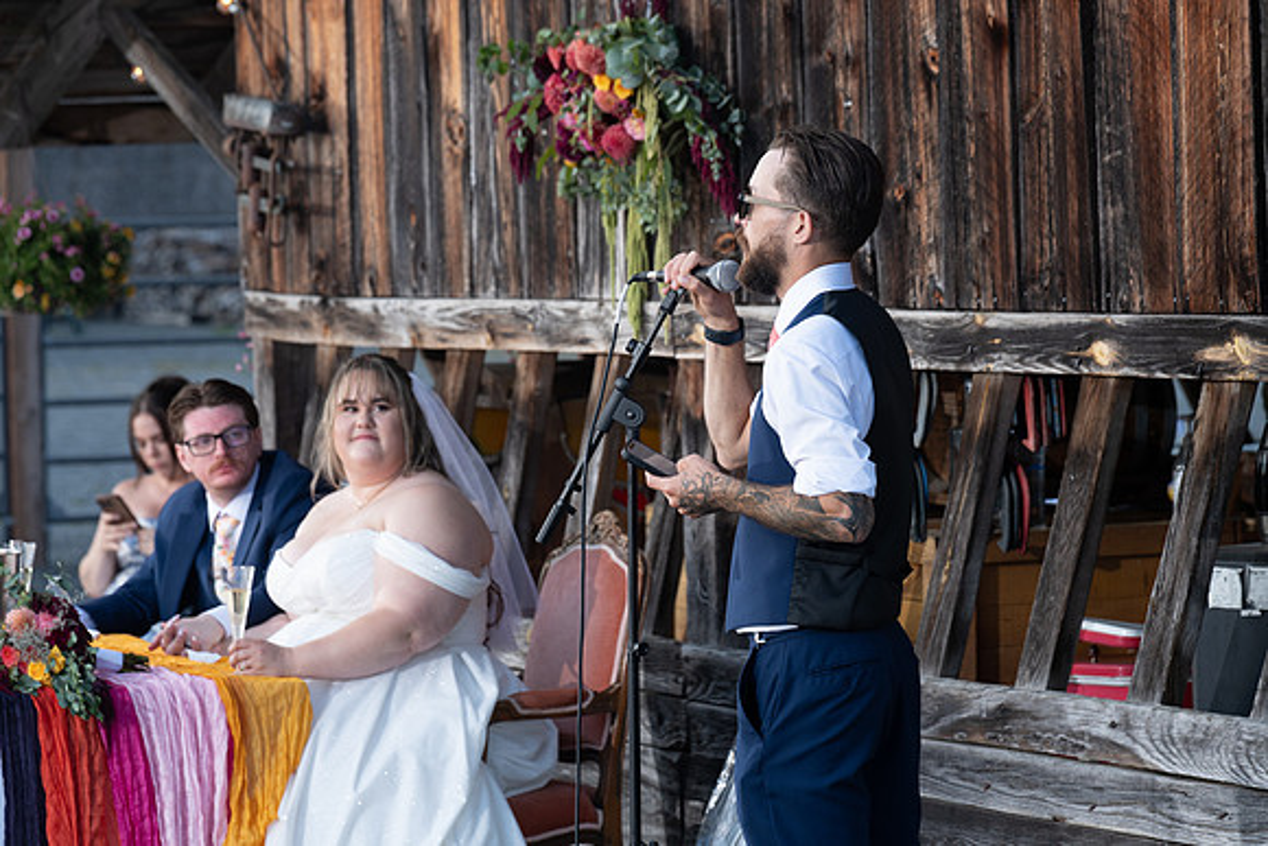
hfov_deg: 13.7
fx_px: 5284
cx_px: 634
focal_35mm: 150
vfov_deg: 9.2
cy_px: 423
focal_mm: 150
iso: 320
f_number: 5.6
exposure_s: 1/125
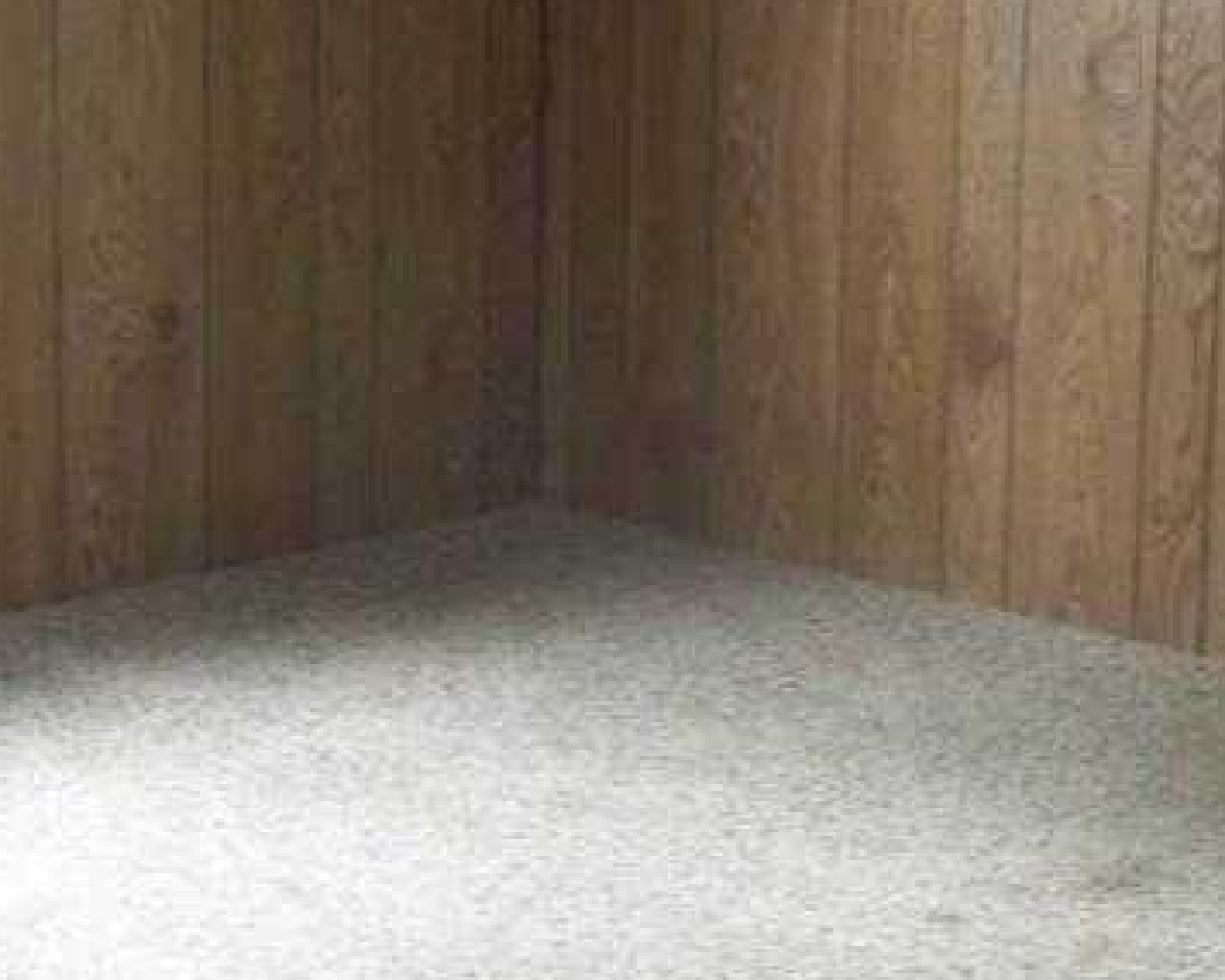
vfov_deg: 15.2
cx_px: 1191
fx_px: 3663
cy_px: 475
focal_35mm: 101
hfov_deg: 18.5
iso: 200
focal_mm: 5.85
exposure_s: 1/30
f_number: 2.8
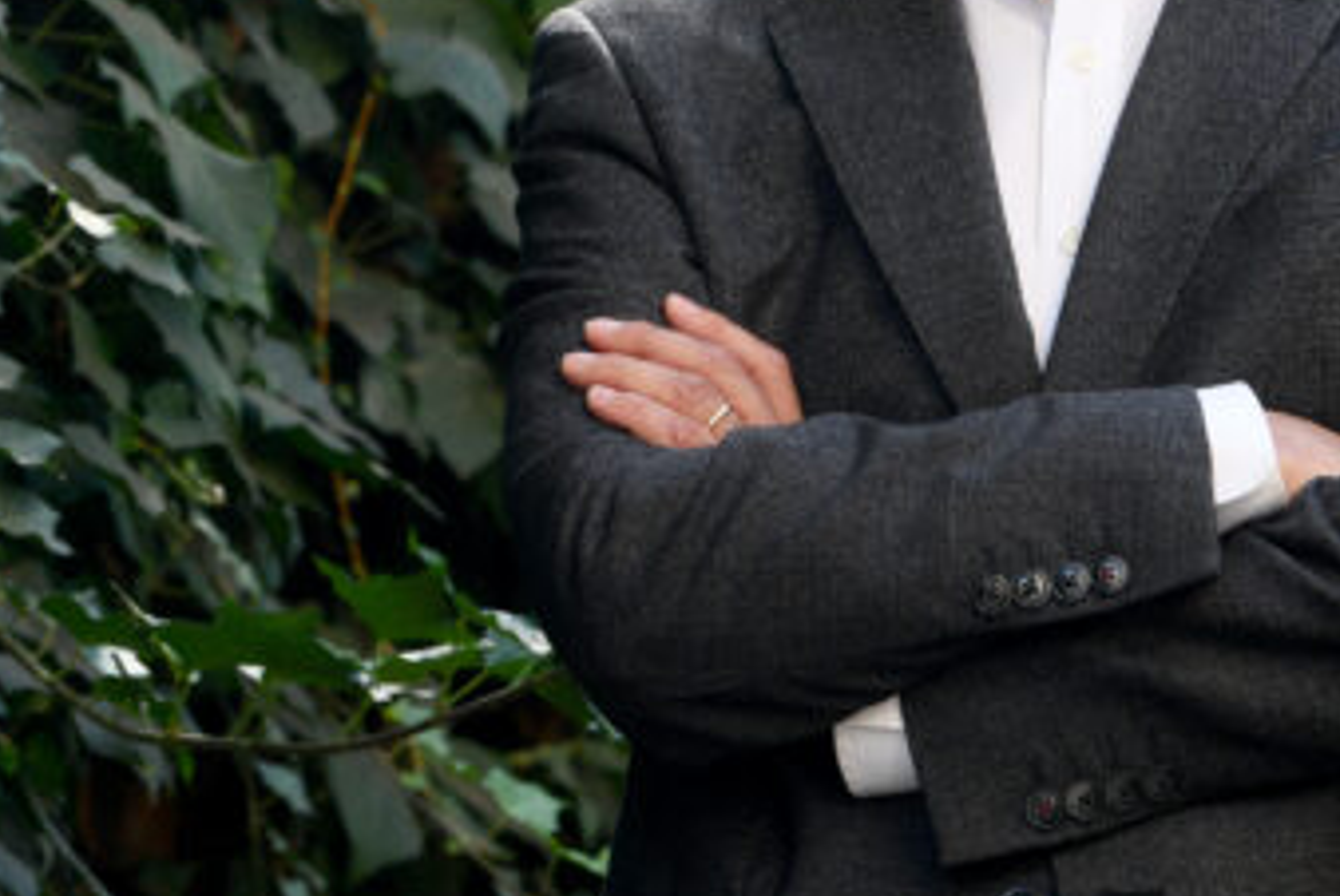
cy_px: -38
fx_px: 17472
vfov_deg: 2.9
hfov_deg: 4.4
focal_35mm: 469
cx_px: 1027
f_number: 5.6
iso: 250
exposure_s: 1/125
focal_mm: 155
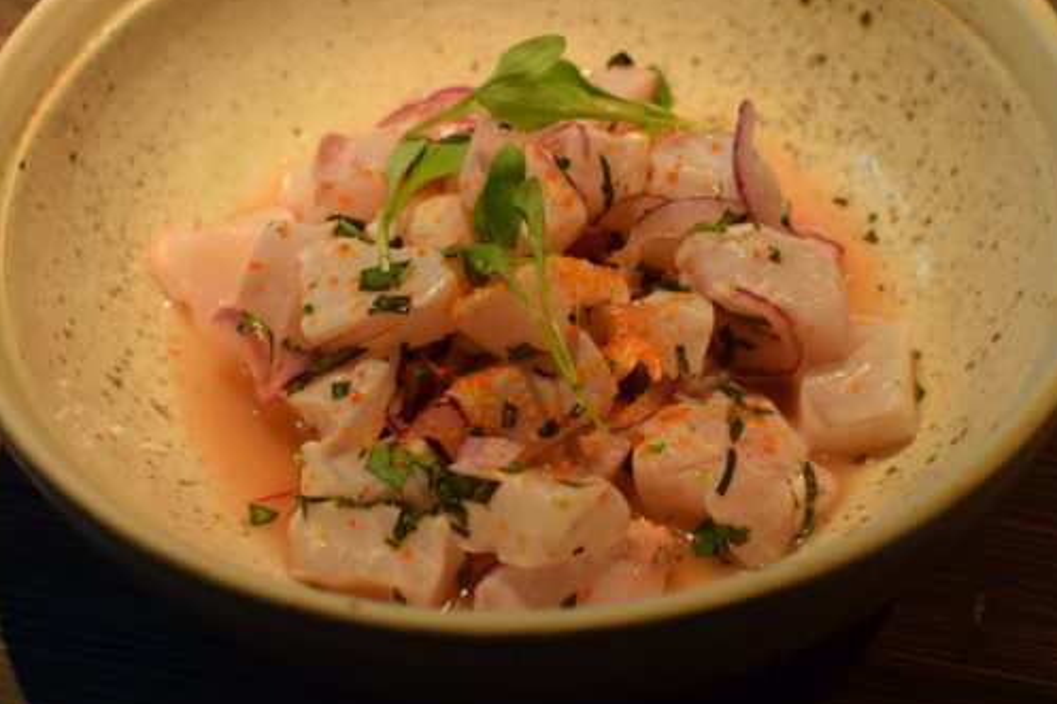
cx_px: 508
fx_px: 1985
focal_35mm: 68
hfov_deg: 29.8
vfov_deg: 20.1
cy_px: 303
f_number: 6.3
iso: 400
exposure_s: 1/125
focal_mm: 35
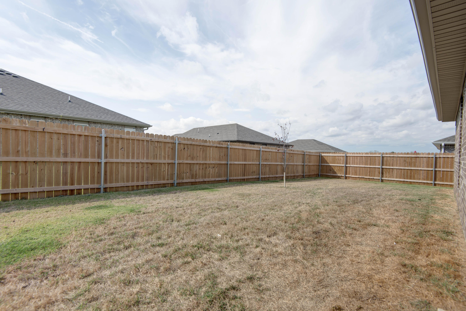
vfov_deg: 73.8
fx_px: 207
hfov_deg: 96.7
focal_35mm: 16
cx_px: 233
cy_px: 156
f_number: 6.7
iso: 100
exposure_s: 1/125
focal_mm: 16
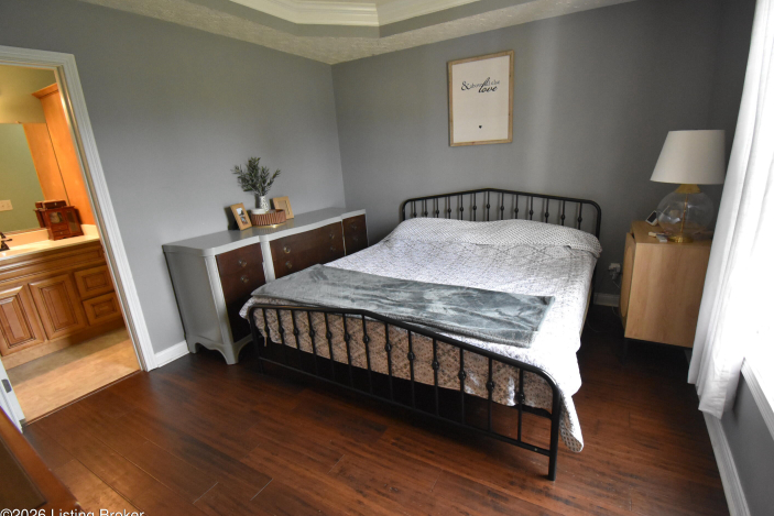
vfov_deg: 73.8
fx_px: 344
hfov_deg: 96.6
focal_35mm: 16
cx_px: 412
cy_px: 265
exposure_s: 1/200
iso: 3200
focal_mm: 10
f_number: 4.5
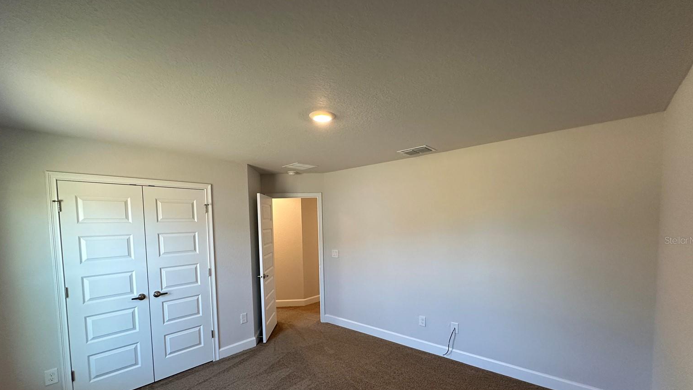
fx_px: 294
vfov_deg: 66.2
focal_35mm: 16
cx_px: 344
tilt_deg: -3.2
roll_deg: +1.0
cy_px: 240
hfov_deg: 99.4
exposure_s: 1/120
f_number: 2.2
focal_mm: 2.22
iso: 250
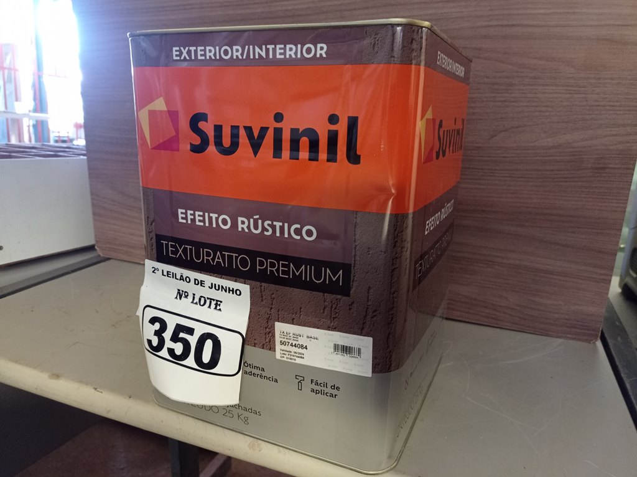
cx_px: 318
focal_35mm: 28
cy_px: 238
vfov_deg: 49.7
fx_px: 515
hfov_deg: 63.5
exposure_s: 1/24
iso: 618
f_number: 1.79
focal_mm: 4.7
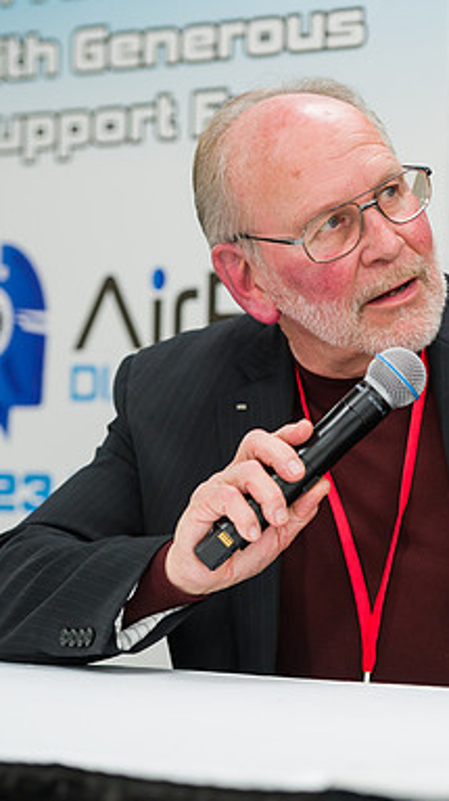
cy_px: 399
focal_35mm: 184
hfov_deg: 6.6
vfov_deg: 11.7
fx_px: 3901
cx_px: 365
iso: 1600
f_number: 3.2
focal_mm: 116
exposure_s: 1/320
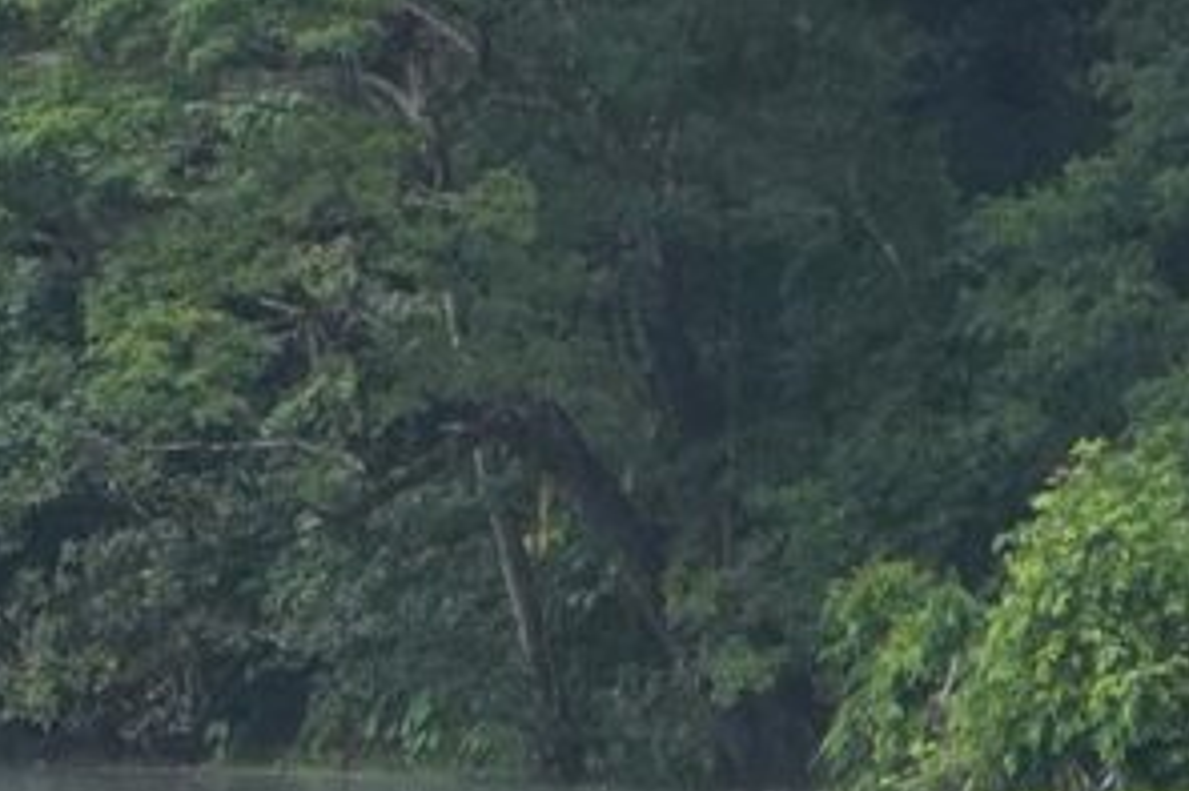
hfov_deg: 6.5
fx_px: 10455
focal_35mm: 317
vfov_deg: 4.3
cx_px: 1326
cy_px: 715
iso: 320
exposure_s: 1/125
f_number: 5.6
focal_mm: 61
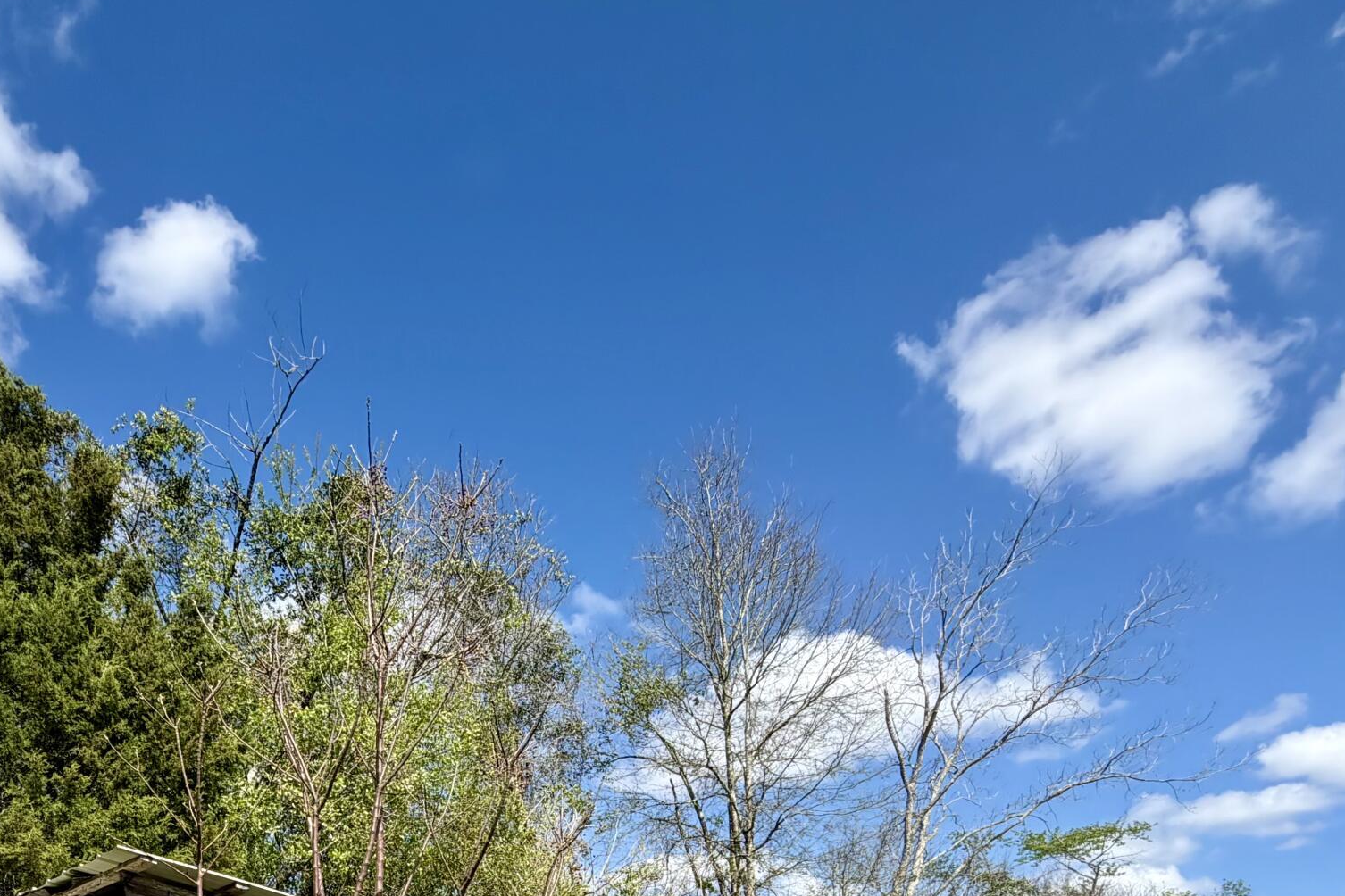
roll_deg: -0.8
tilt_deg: +5.5
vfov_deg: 37.5
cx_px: 405
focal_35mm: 29
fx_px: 1083
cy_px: 990
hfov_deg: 61.5
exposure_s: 1/770
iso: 25
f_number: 2.2
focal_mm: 2.22
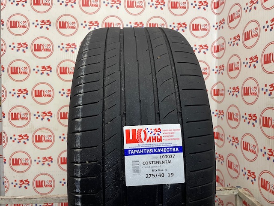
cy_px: 103
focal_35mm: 26
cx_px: 137
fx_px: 206
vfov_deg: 53.1
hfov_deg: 67.3
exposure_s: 1/50
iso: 100
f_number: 1.6
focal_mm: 4.2
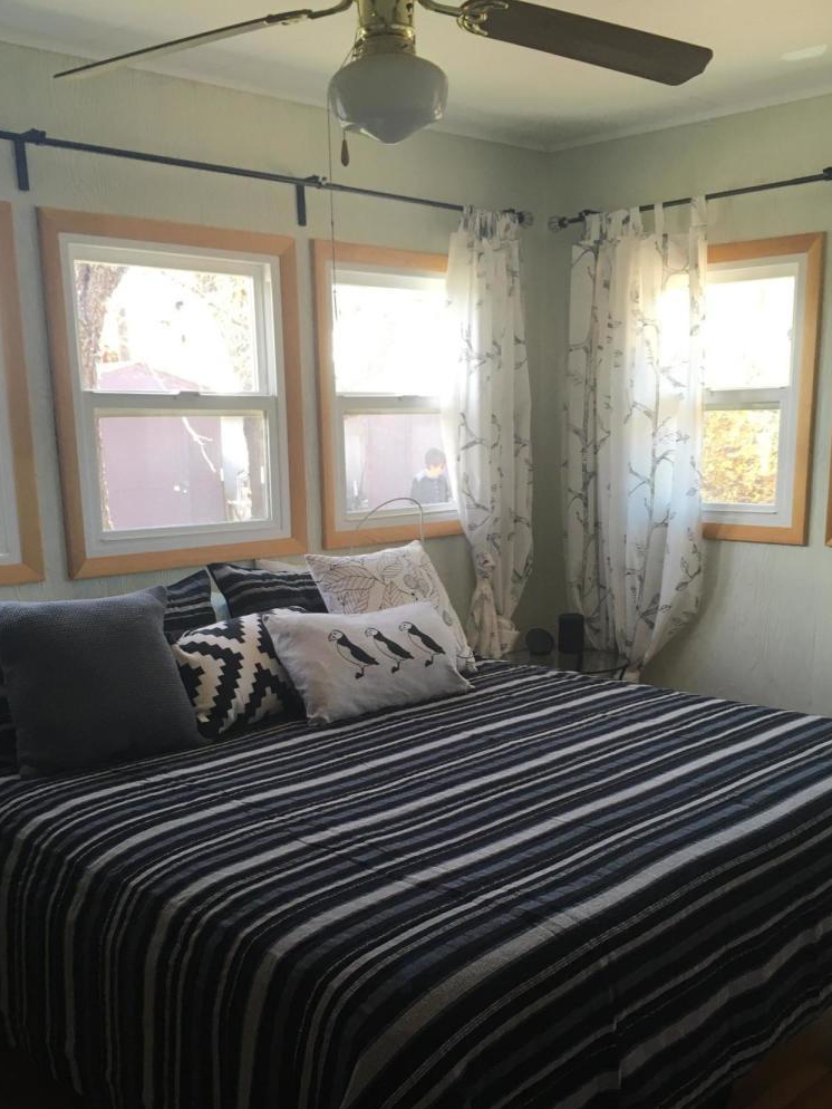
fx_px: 1121
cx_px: 415
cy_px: 668
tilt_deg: -13.5
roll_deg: +3.2
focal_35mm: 35
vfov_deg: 52.2
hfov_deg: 40.7
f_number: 2.2
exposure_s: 1/40
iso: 32
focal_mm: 4.15
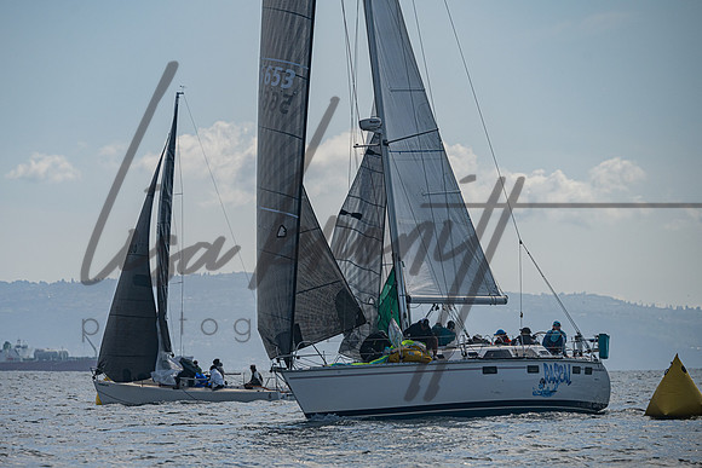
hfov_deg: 7.3
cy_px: 268
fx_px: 5483
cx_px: 295
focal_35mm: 281
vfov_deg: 4.9
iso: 320
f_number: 6.3
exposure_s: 1/5000
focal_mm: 240
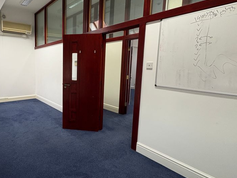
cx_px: 64
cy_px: 84
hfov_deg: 71.9
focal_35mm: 22
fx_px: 151
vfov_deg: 61.1
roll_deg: -0.3
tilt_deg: -7.0
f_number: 2.2
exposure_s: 1/50
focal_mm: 2.22
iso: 160
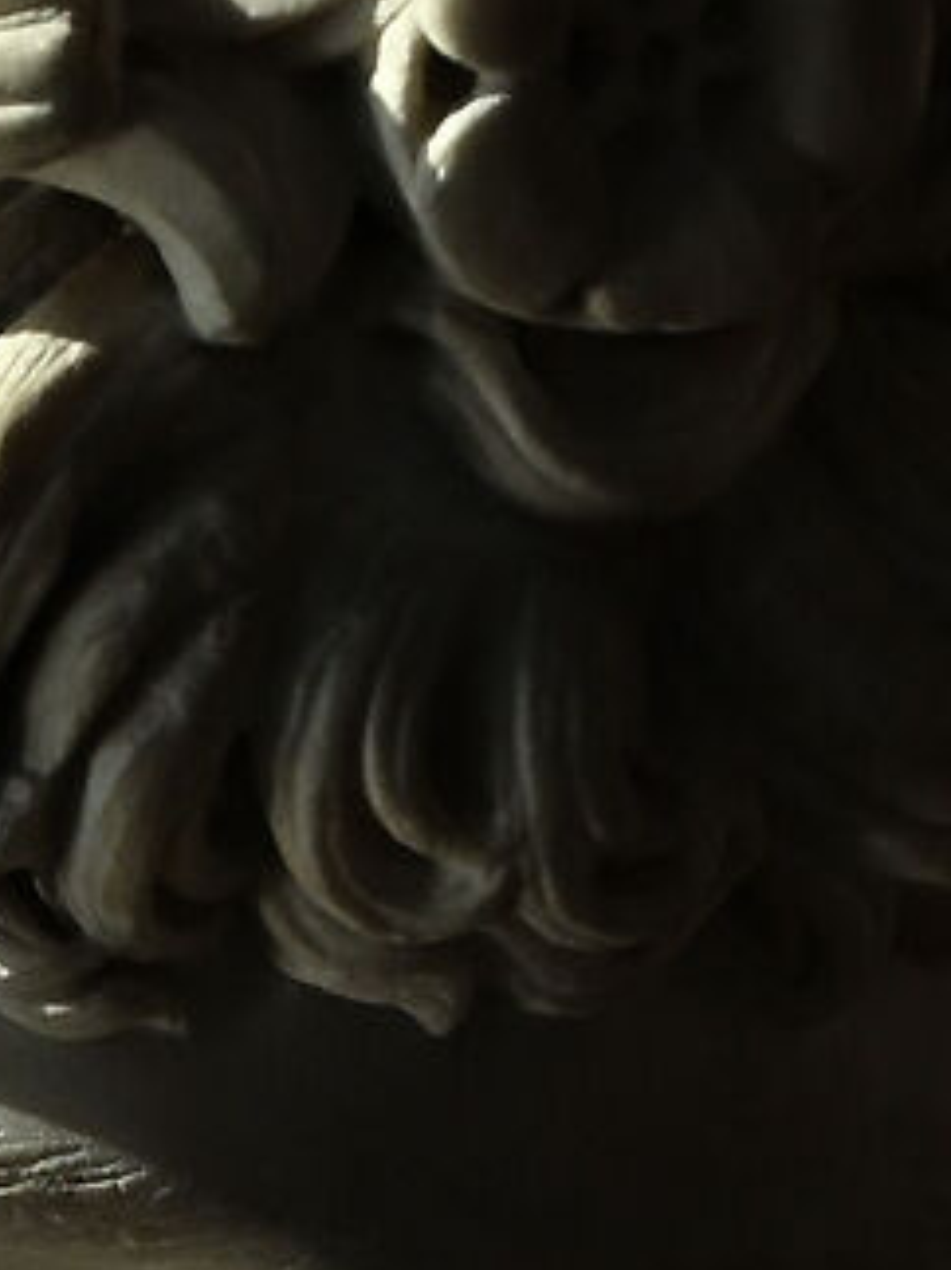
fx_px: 14662
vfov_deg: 4.9
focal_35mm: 400
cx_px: -432
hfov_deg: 3.7
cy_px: 2194
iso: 1250
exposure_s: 1/2000
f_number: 4.5
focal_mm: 56
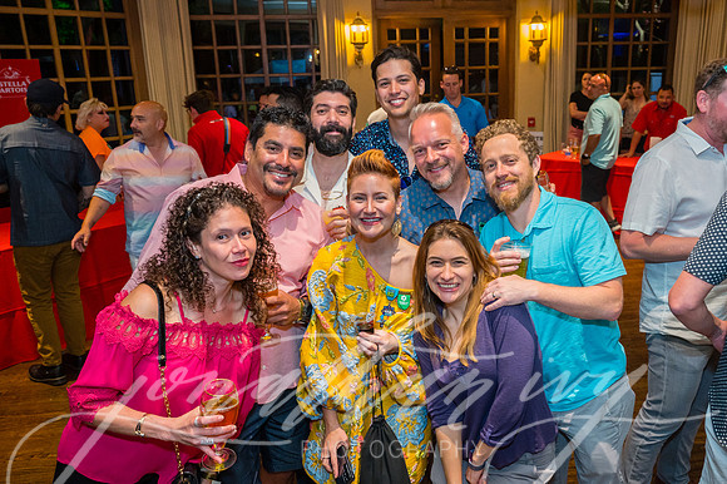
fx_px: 629
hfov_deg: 59.8
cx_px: 419
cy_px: 242
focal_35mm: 31
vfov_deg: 42.1
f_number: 4
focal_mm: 27
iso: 3200
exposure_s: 1/160
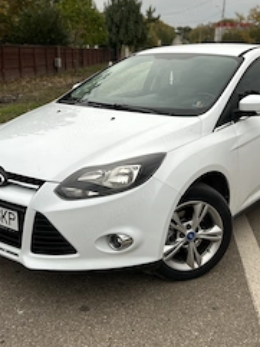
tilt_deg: -13.0
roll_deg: -1.9
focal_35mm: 43
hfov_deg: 33.4
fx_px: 431
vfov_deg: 43.6
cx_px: 157
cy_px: 135
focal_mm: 5.7
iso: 40
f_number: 1.5
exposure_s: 1/198
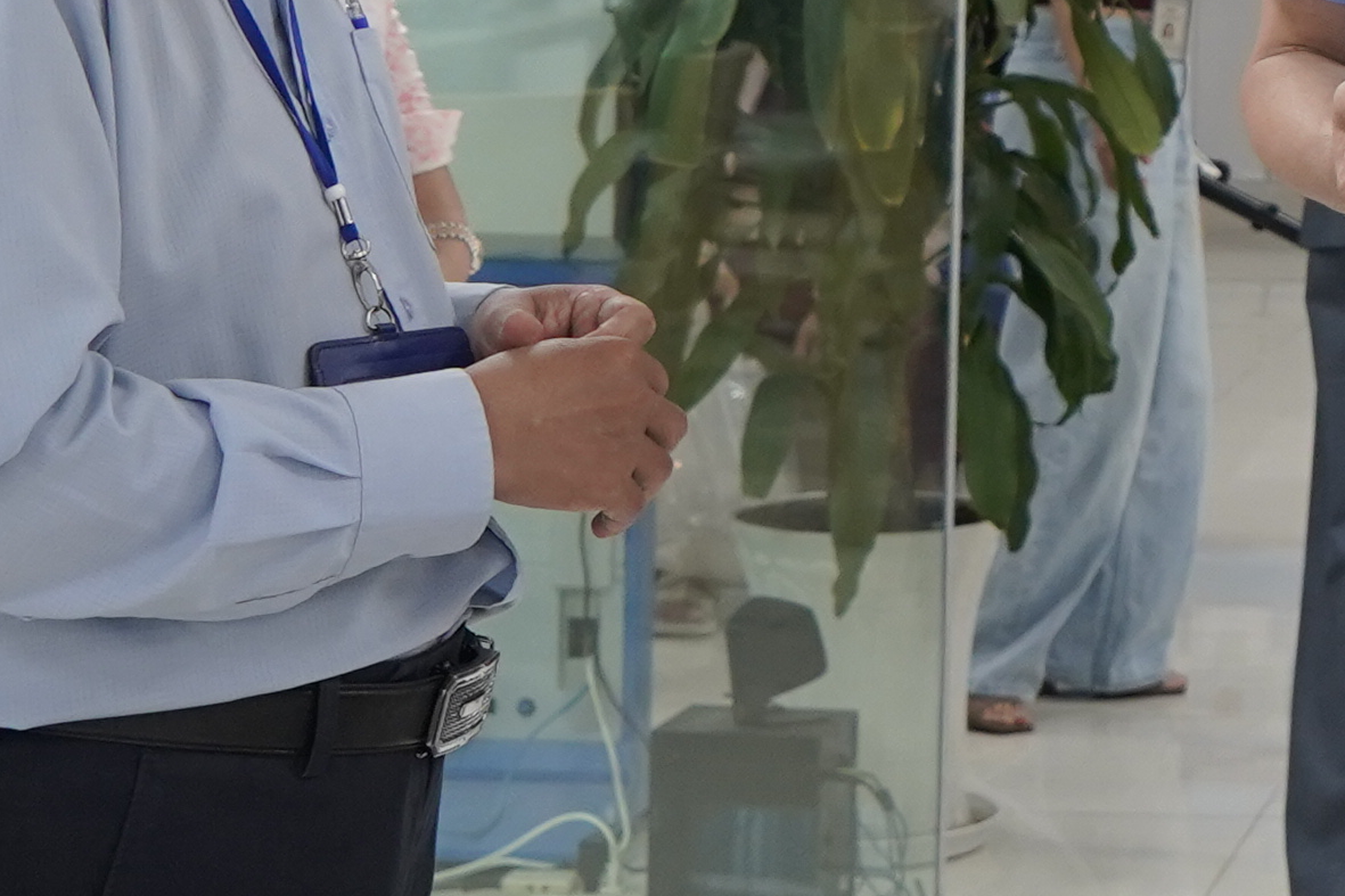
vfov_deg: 10.3
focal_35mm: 130
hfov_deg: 14.8
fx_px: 4856
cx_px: 1909
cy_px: -233
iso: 1250
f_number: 4
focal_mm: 26
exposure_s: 1/160
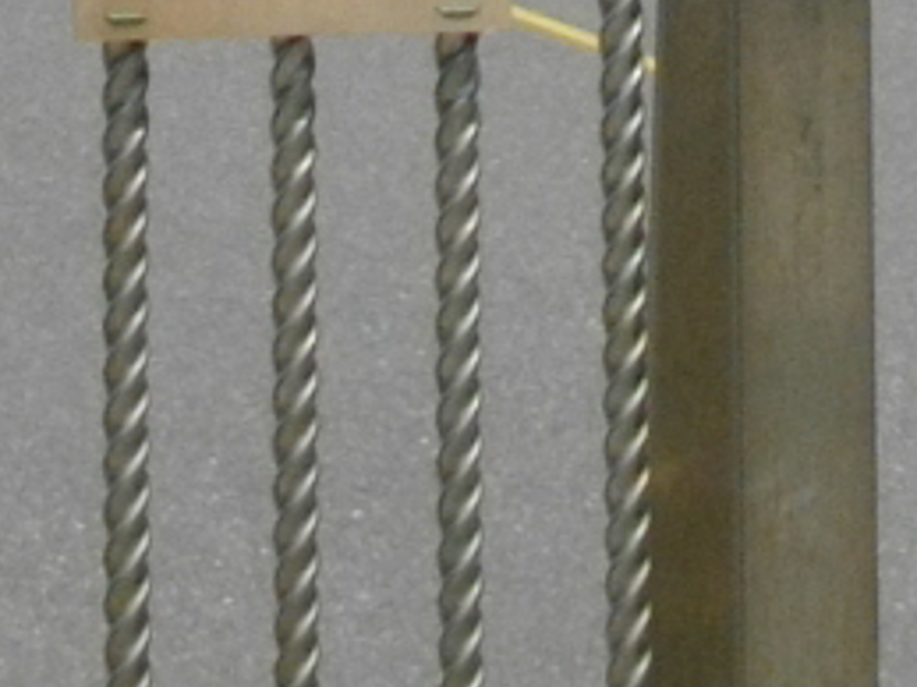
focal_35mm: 253
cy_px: -1873
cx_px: 814
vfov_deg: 5.3
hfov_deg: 7.8
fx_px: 6699
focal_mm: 5.7
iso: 100
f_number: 5.5
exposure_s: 1/500
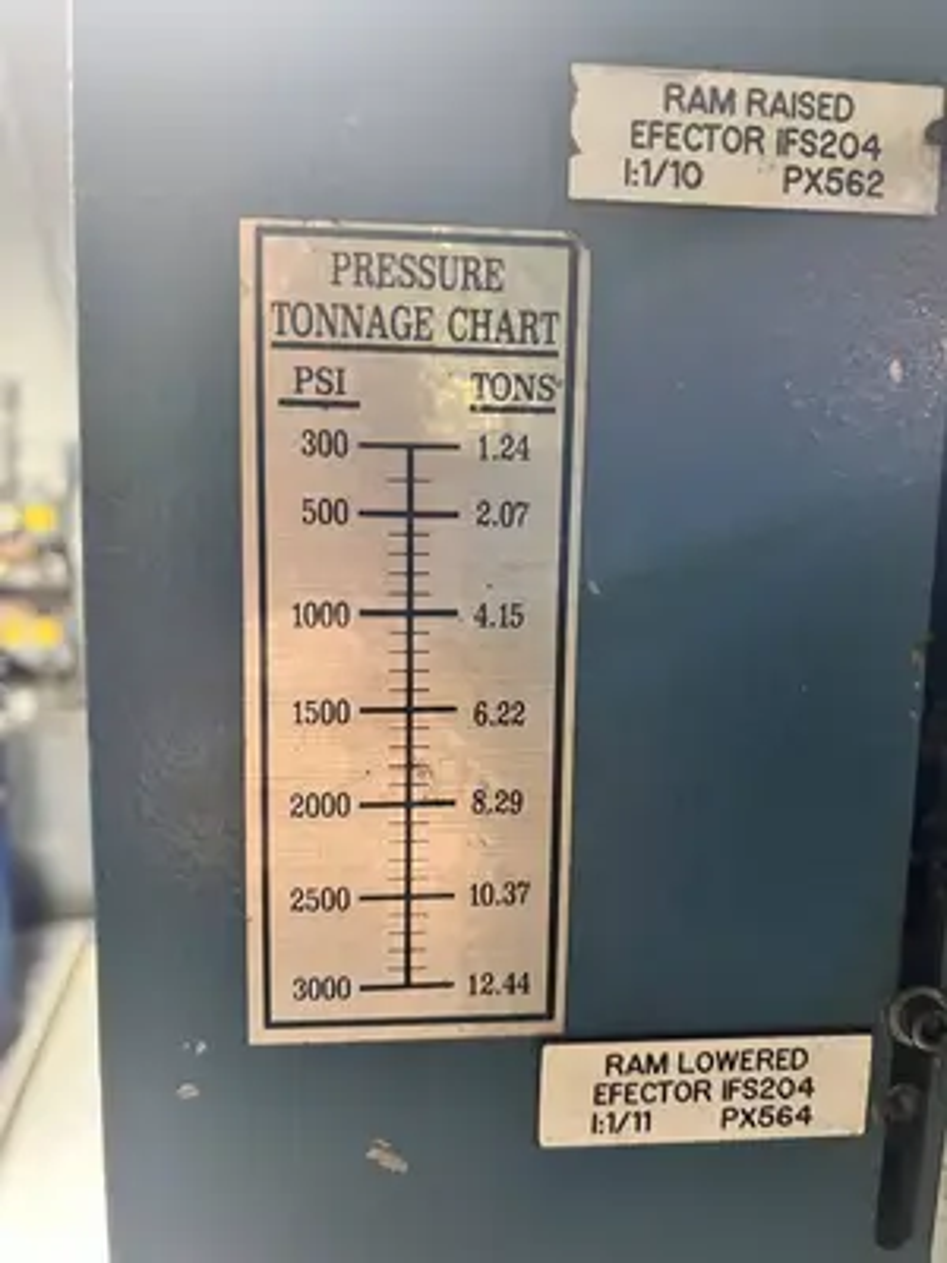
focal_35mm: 26
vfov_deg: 67.3
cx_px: 474
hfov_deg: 53.1
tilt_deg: -6.5
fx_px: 948
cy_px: 632
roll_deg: -1.9
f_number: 1.5
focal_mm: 5.7
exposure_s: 1/60
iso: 160
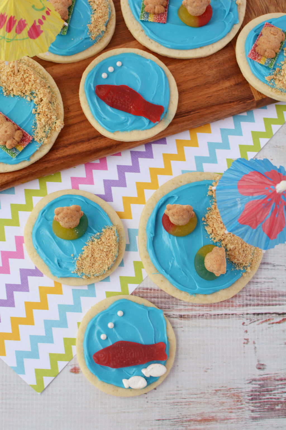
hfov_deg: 25.8
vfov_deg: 37.9
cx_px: 143
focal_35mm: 52
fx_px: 626
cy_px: 215
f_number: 5.6
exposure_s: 1/125
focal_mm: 35
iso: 360
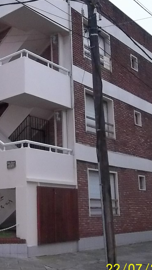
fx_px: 330
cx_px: -10
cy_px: 149
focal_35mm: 46
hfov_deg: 24.4
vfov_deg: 44.5
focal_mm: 4.9
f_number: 3.5
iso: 400
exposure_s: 1/30
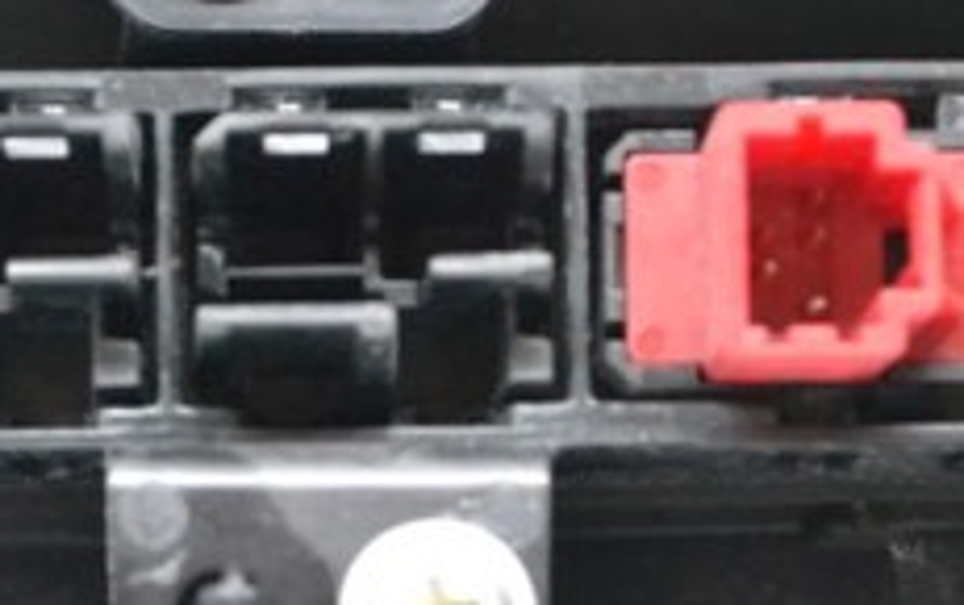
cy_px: 405
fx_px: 6113
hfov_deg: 9.0
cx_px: 184
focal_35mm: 232
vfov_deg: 5.7
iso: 3200
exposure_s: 1/60
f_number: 5.6
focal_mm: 55
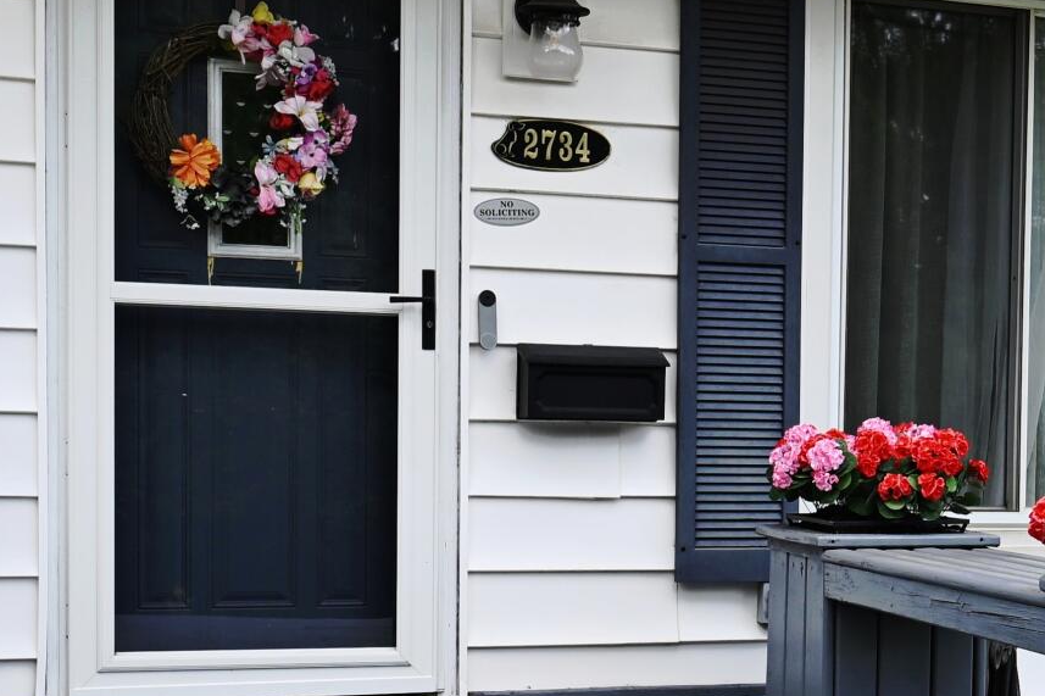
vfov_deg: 19.3
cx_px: 885
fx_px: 2031
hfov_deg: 28.0
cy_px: 542
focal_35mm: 70
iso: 220
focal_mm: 20
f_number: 2.8
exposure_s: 1/640
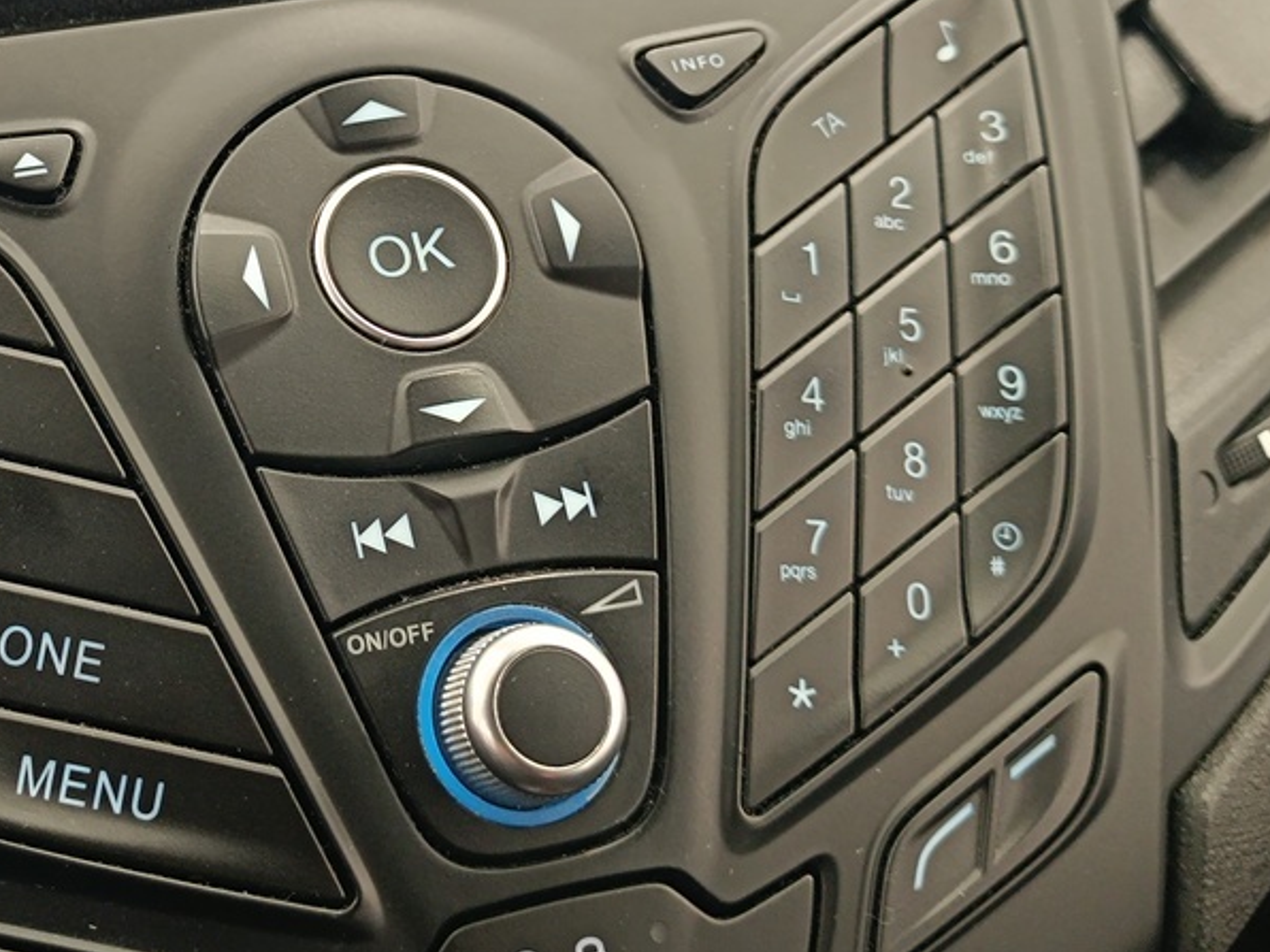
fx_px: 2128
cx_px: 185
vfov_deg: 24.7
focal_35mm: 58
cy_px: 141
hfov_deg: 32.0
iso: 732
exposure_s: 1/50.1
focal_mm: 5.59
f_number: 1.88
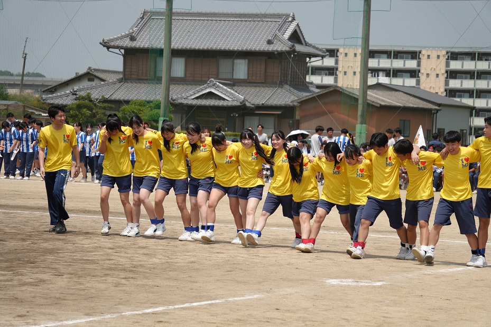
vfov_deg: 9.9
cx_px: 246
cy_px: 164
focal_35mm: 138
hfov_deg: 14.9
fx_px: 1883
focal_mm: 92
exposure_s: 1/640
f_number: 5.6
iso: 100
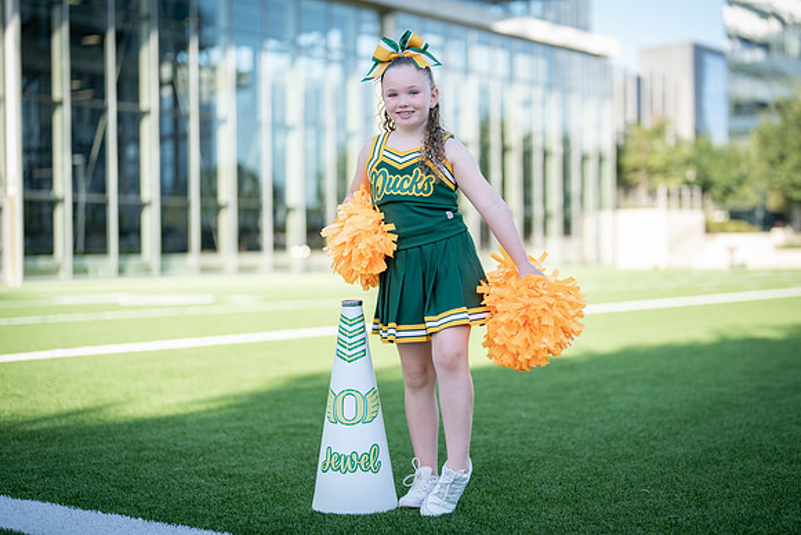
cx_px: 454
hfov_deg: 34.6
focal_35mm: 58
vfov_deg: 23.5
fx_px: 1285
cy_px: 265
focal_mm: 50
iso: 100
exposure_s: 1/1600
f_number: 1.2
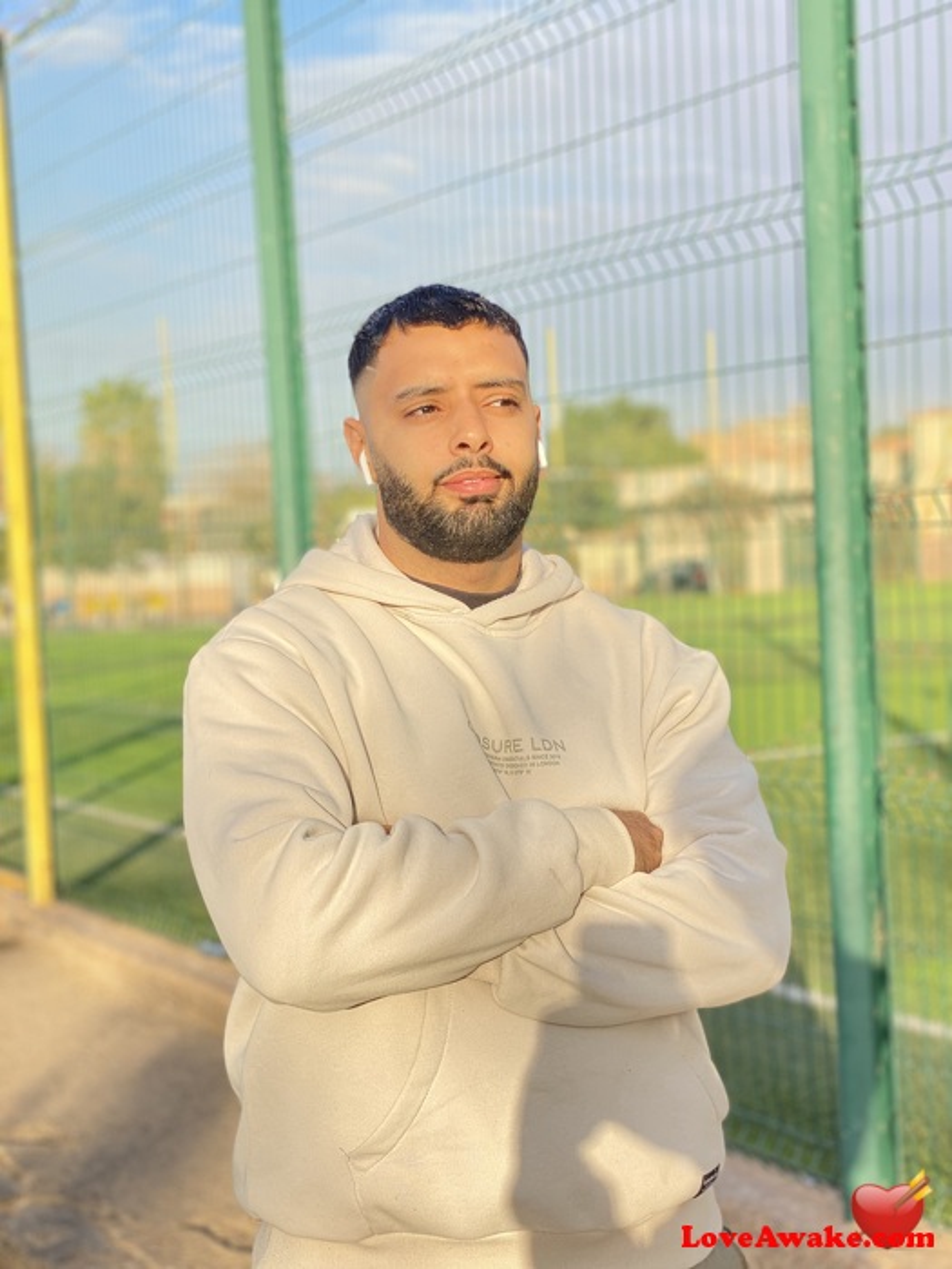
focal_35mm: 52
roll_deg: +2.3
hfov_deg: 28.0
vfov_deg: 36.8
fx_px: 1907
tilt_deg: -0.6
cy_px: 634
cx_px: 476
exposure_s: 1/363
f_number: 2
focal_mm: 6
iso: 20
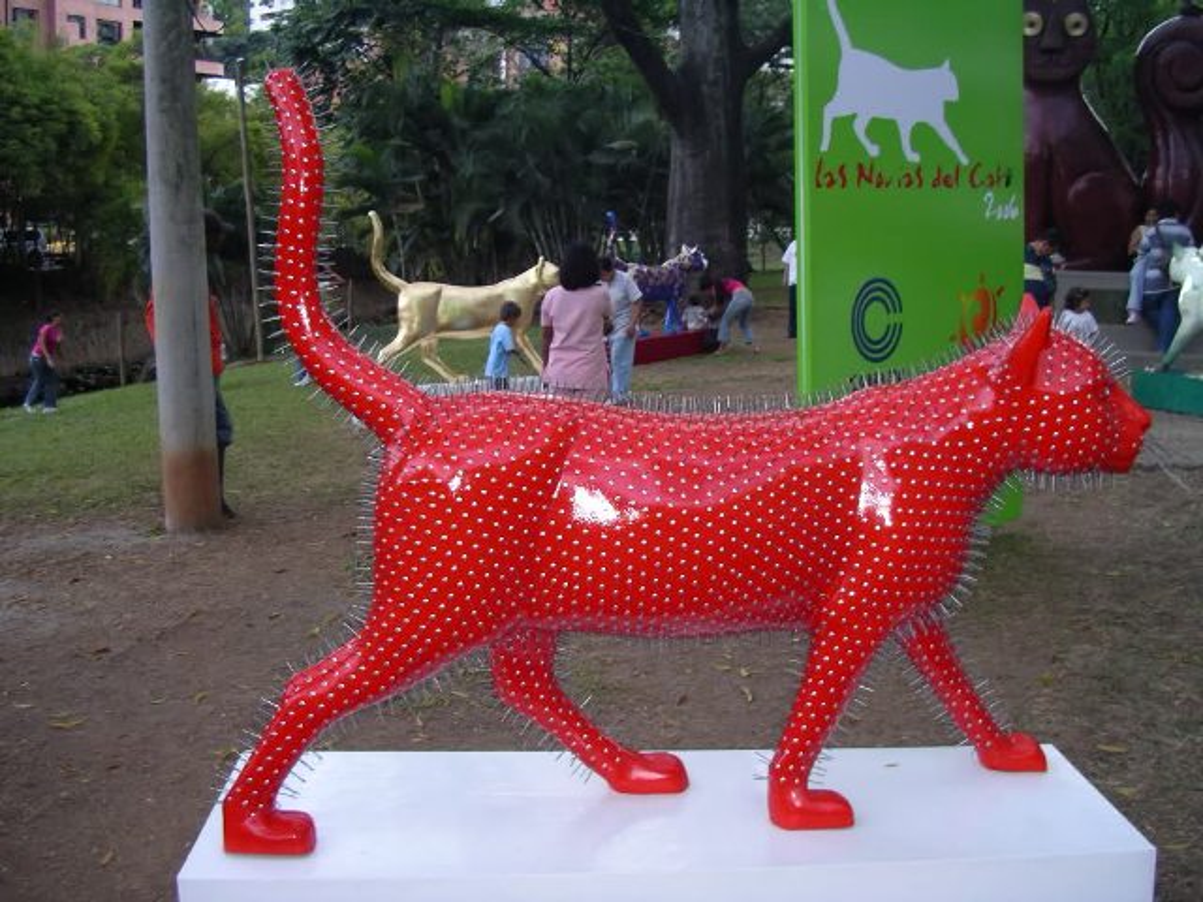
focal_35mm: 37
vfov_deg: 38.7
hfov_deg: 50.1
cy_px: 451
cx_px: 602
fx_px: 1286
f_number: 2.8
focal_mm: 5.7
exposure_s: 1/60
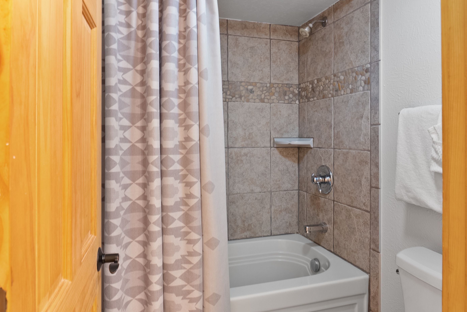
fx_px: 311
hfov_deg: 73.7
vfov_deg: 53.2
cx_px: 234
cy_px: 156
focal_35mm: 24
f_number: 8
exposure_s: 1.6
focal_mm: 16
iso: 500
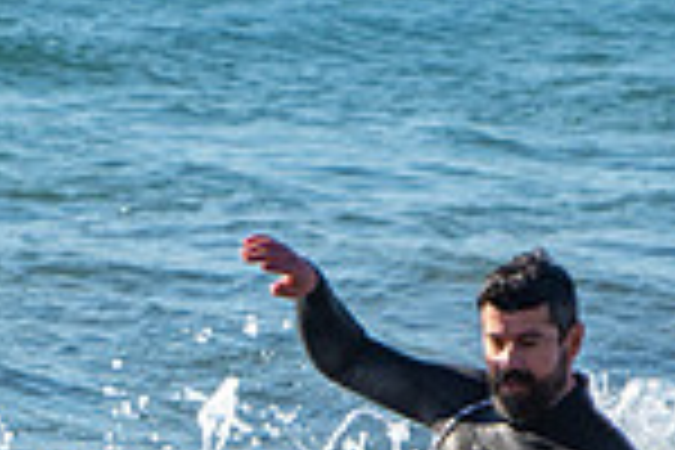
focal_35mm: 1216
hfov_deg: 1.7
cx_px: 428
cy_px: 592
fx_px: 22798
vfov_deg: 1.1
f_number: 5.6
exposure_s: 1/1250
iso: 280
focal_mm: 210
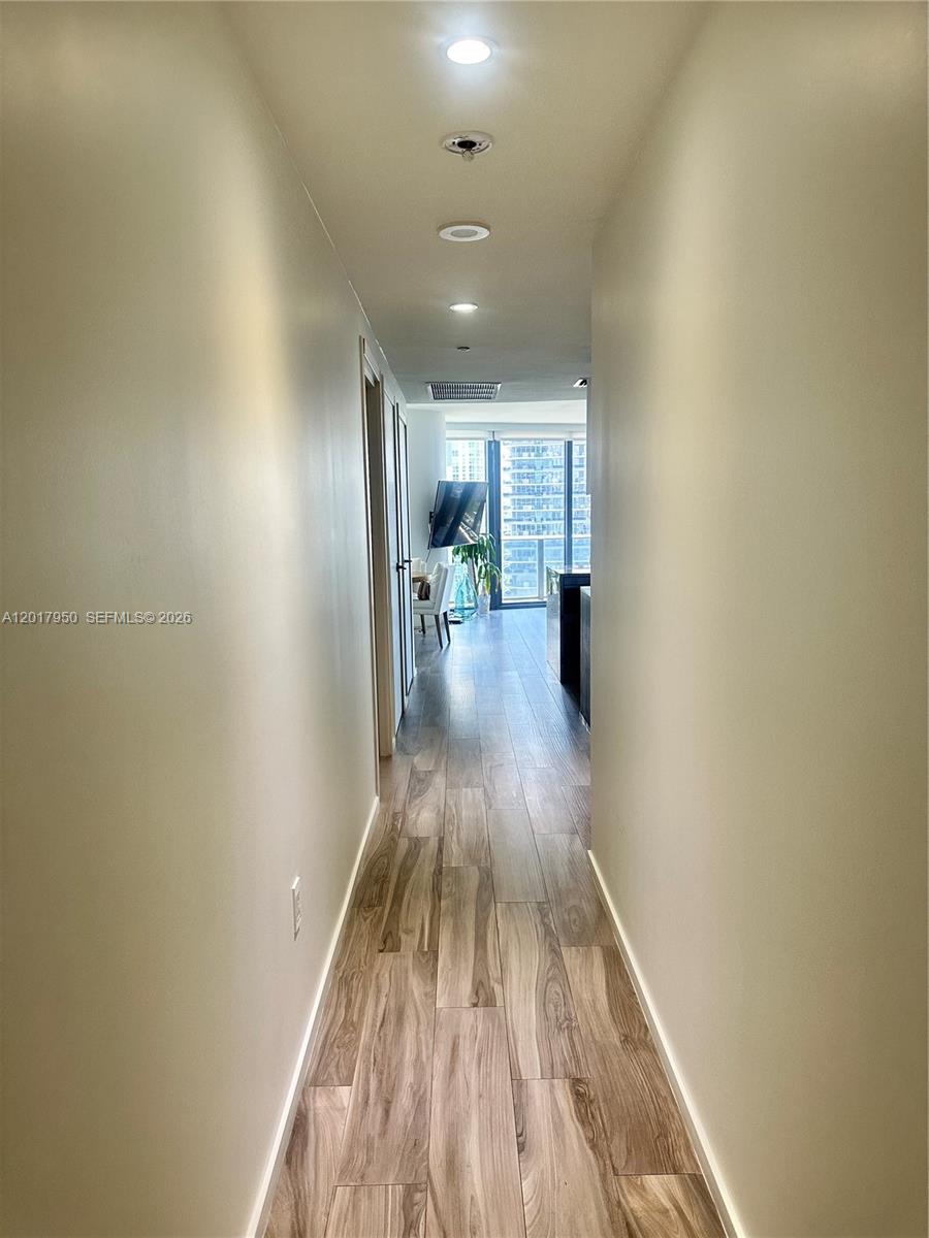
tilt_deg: -6.6
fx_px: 859
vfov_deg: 71.6
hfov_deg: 56.8
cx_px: 464
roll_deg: +0.9
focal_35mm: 24
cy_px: 619
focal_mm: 6.86
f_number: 1.78
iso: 200
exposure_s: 1/120
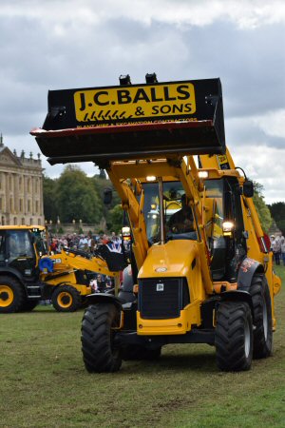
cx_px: 142
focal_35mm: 105
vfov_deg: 19.5
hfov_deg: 13.0
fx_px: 1247
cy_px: 214
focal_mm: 70
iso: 400
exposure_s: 1/1600
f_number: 5.6
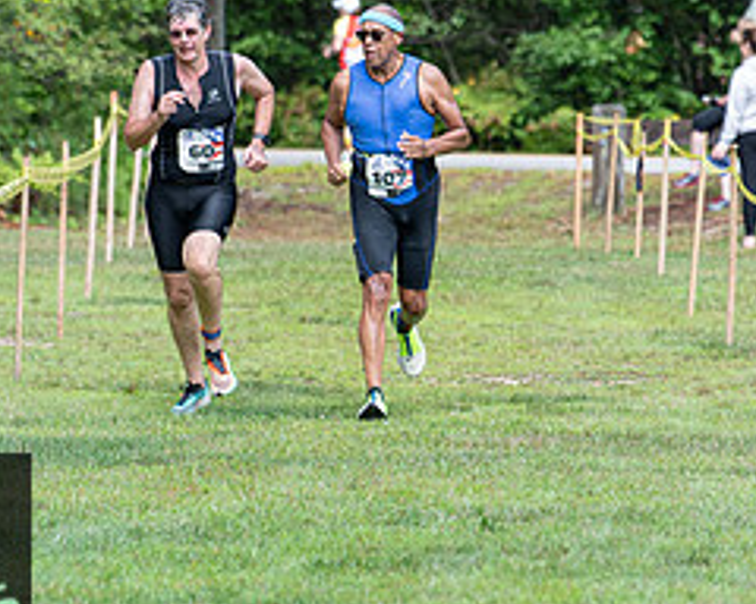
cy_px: 291
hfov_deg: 4.3
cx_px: 498
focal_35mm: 454
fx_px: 10158
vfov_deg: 3.4
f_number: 4.5
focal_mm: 200
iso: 320
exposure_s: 1/640
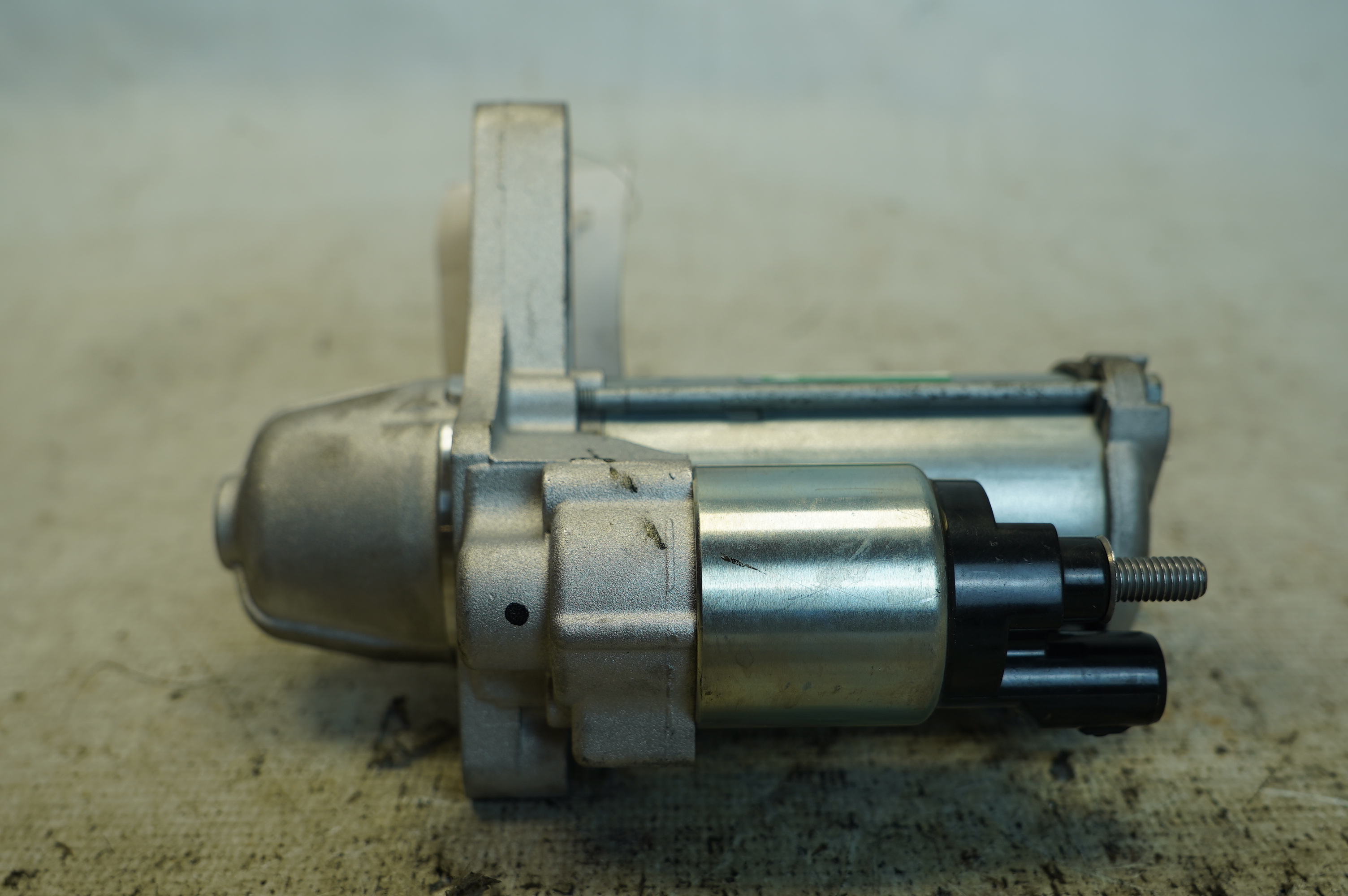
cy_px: 448
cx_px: 674
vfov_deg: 34.1
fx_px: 1459
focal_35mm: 39
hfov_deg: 49.6
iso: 100
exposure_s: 1/80
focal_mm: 26
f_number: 4
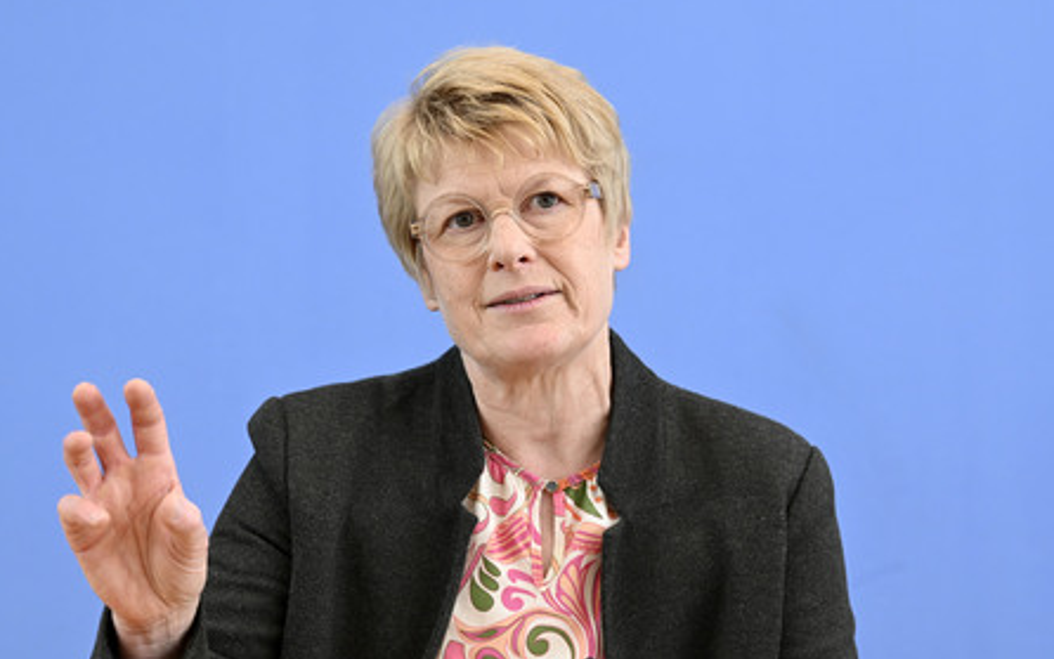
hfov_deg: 19.8
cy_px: 342
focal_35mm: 105
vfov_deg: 12.5
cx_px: 528
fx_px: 3017
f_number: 6.3
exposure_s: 1/500
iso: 2500
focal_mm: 102
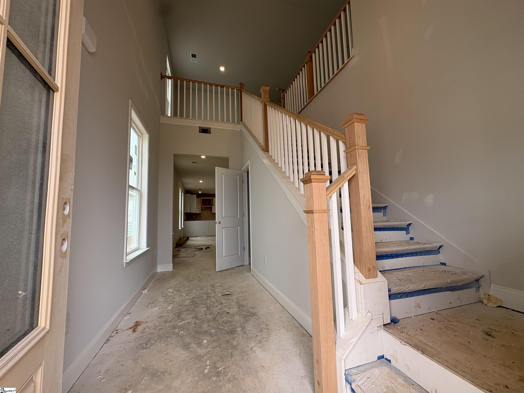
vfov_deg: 85.7
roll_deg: +1.5
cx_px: 262
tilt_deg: +7.5
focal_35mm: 14
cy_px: 196
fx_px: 212
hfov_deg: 102.1
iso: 40
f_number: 2.2
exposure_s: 1/120
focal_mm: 2.22
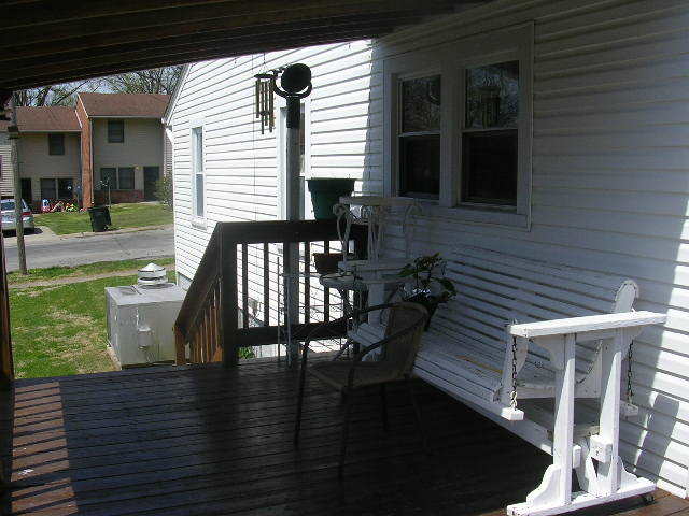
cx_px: 344
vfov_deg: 37.7
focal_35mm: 38
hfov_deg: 49.0
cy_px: 258
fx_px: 756
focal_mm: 5.8
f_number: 5.6
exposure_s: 1/357
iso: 50
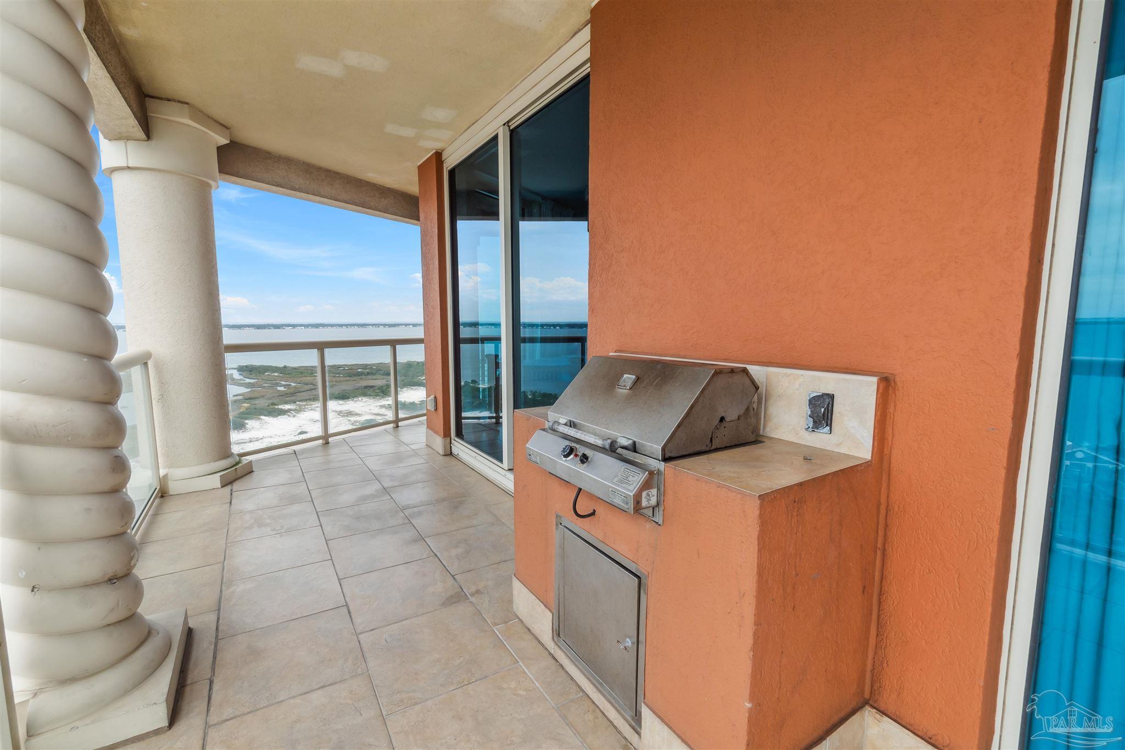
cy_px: 375
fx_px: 469
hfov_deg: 100.4
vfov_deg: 77.3
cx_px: 562
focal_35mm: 15
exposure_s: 1/320
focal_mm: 10
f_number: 9
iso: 400
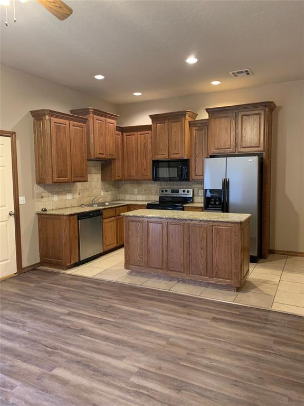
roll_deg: -0.1
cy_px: 203
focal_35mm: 26
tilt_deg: -3.8
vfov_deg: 67.3
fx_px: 304
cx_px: 152
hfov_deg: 53.1
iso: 640
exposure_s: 1/30
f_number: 1.8
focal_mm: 4.25
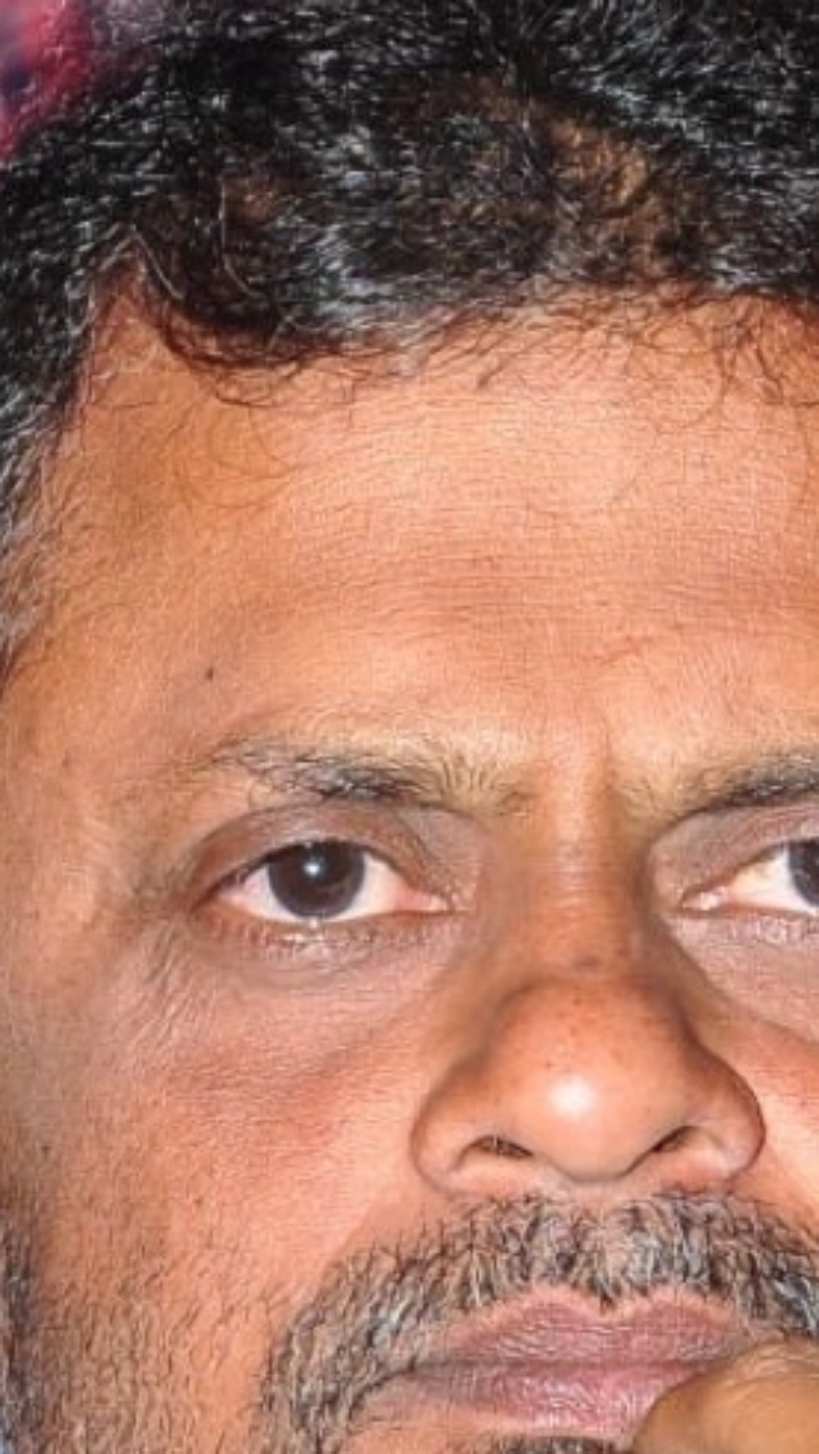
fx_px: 18902
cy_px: 2432
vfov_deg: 4.4
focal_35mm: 490
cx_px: 500
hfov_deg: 2.5
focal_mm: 85
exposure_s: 1/125
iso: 500
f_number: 13
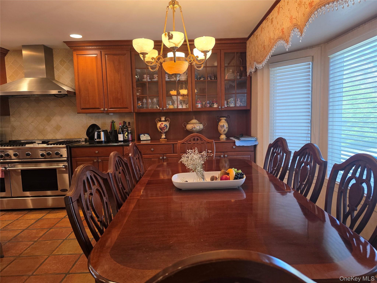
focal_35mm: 23
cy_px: 142
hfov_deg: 73.9
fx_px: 250
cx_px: 188
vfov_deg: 58.9
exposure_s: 1/120
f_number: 1.7
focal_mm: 6.3
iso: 250
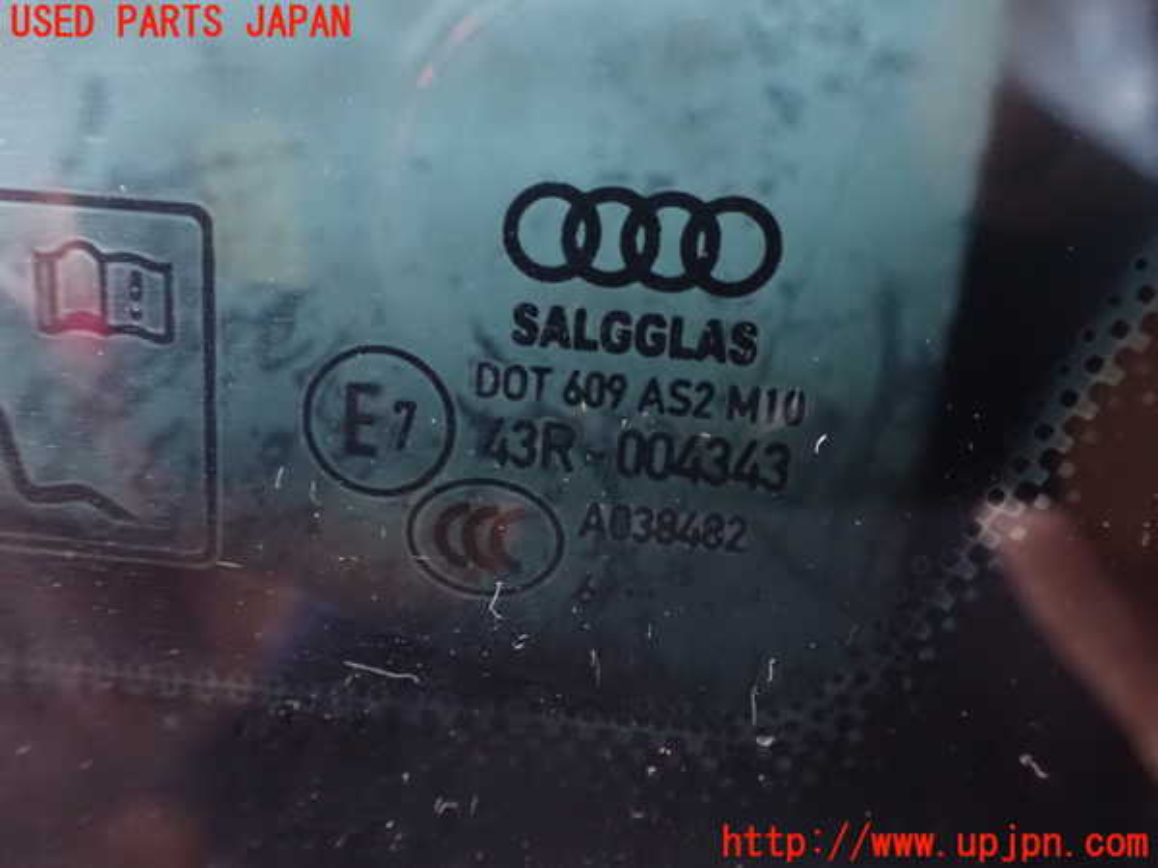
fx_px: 1004
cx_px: 579
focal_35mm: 30
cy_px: 434
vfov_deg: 46.8
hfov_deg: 60.0
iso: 1600
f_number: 2.3
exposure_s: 1/30
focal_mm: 5.4
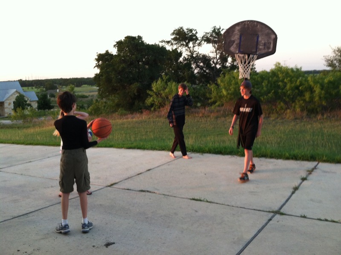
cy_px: 128
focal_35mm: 35
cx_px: 170
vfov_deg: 40.6
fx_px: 344
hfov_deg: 52.7
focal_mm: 3.85
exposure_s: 1/60
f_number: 2.8
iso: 100
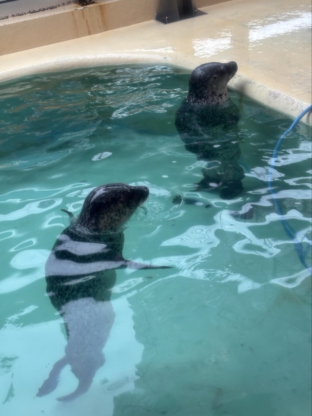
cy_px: 208
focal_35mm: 52
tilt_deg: -30.8
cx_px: 156
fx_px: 625
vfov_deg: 36.8
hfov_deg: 28.0
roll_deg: +5.9
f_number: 1.6
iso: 50
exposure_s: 1/92
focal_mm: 5.96
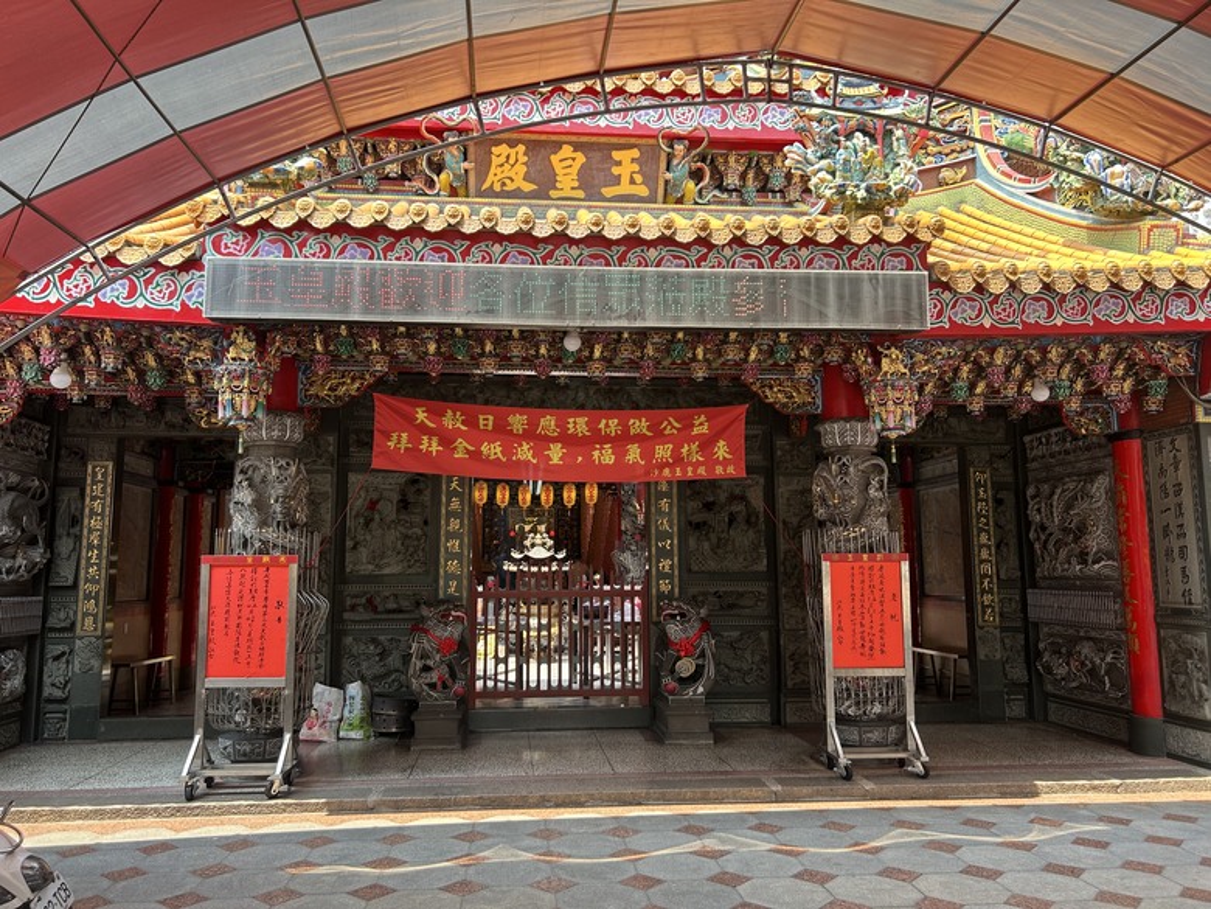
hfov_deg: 67.3
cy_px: 454
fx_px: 910
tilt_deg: +7.1
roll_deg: +0.3
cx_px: 606
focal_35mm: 26
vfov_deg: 53.1
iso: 40
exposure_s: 1/282
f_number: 1.5
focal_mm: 5.7
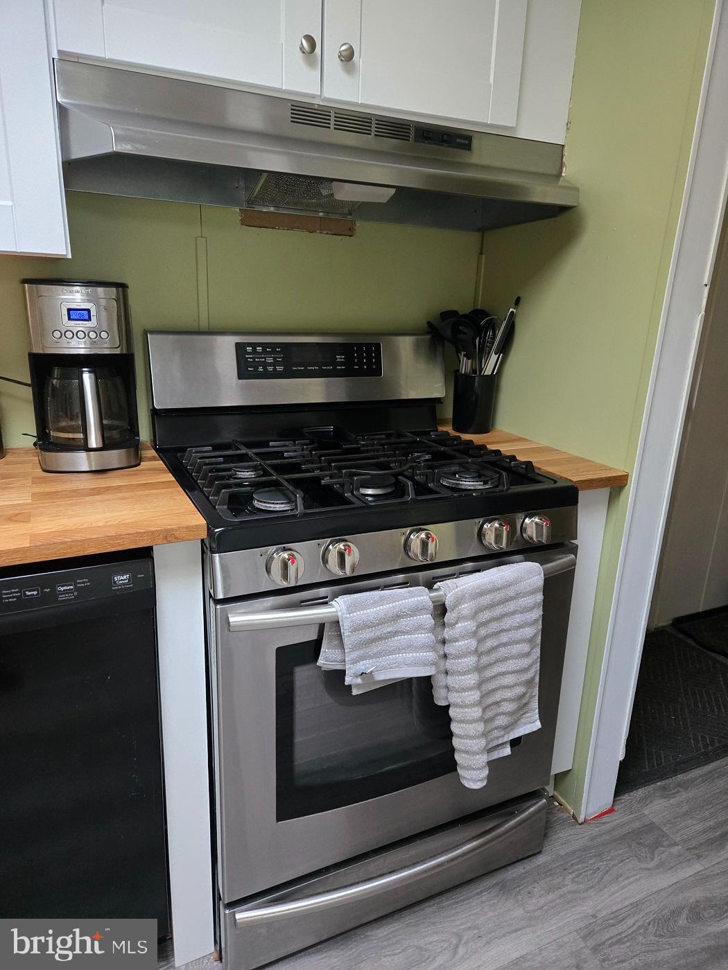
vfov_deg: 73.9
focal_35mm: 23
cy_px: 485
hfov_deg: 58.9
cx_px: 364
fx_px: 645
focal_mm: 5.4
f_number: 1.8
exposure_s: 1/60
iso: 640
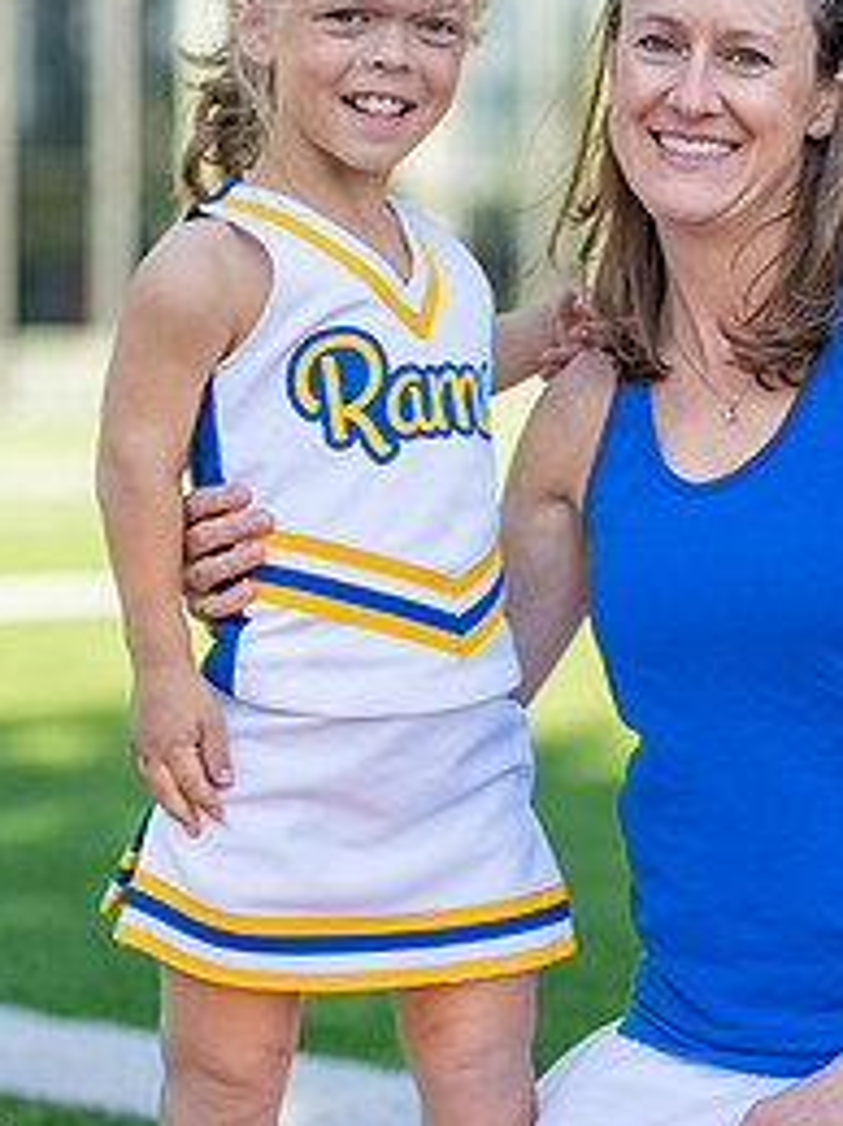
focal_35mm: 128
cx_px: 637
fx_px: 4160
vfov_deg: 15.4
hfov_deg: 11.5
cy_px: 502
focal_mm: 50
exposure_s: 1/3200
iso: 100
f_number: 1.2
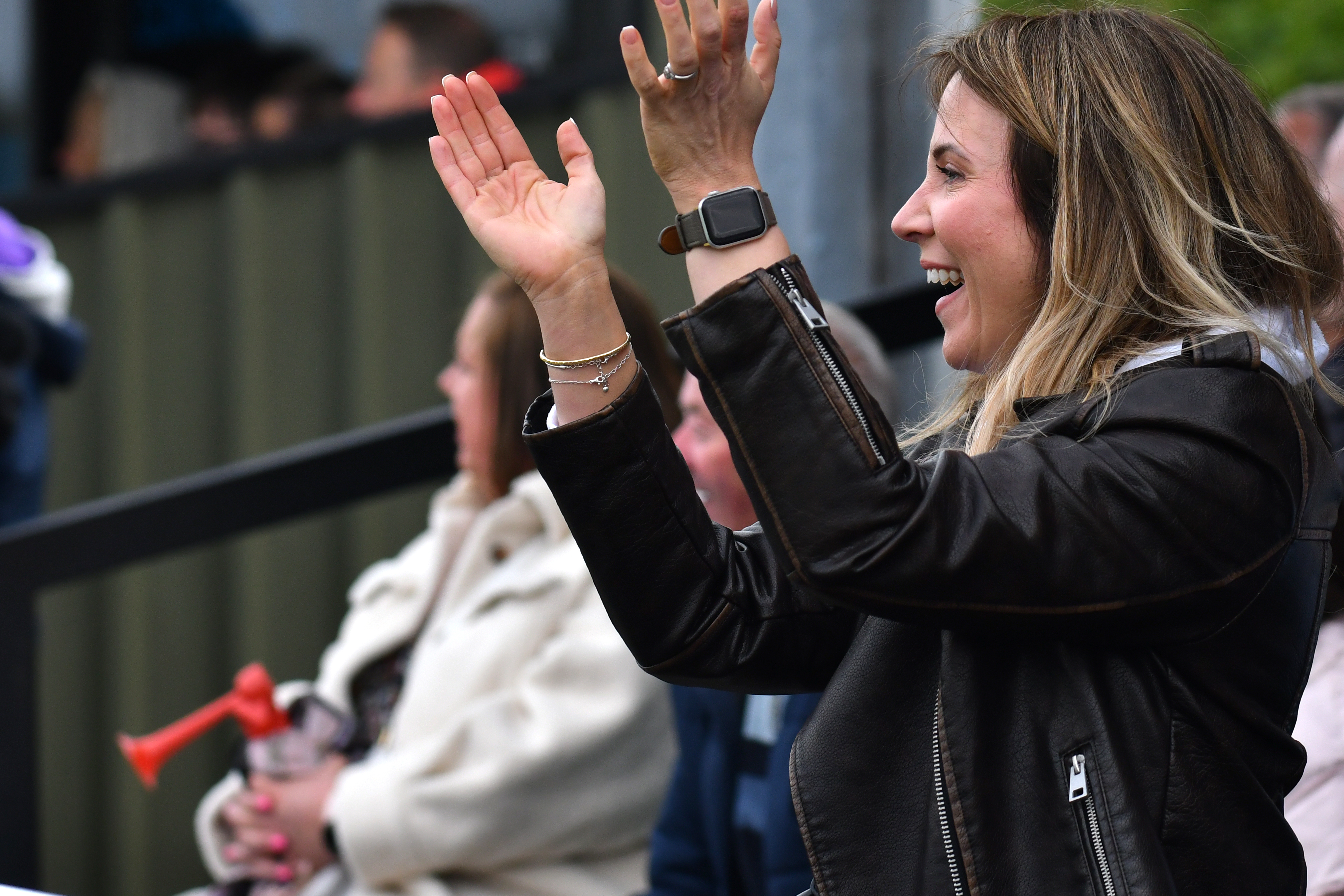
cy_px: 456
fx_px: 9258
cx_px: 705
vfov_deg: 5.5
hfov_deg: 8.3
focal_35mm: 248
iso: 400
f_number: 4.5
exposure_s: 1/1600
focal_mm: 120
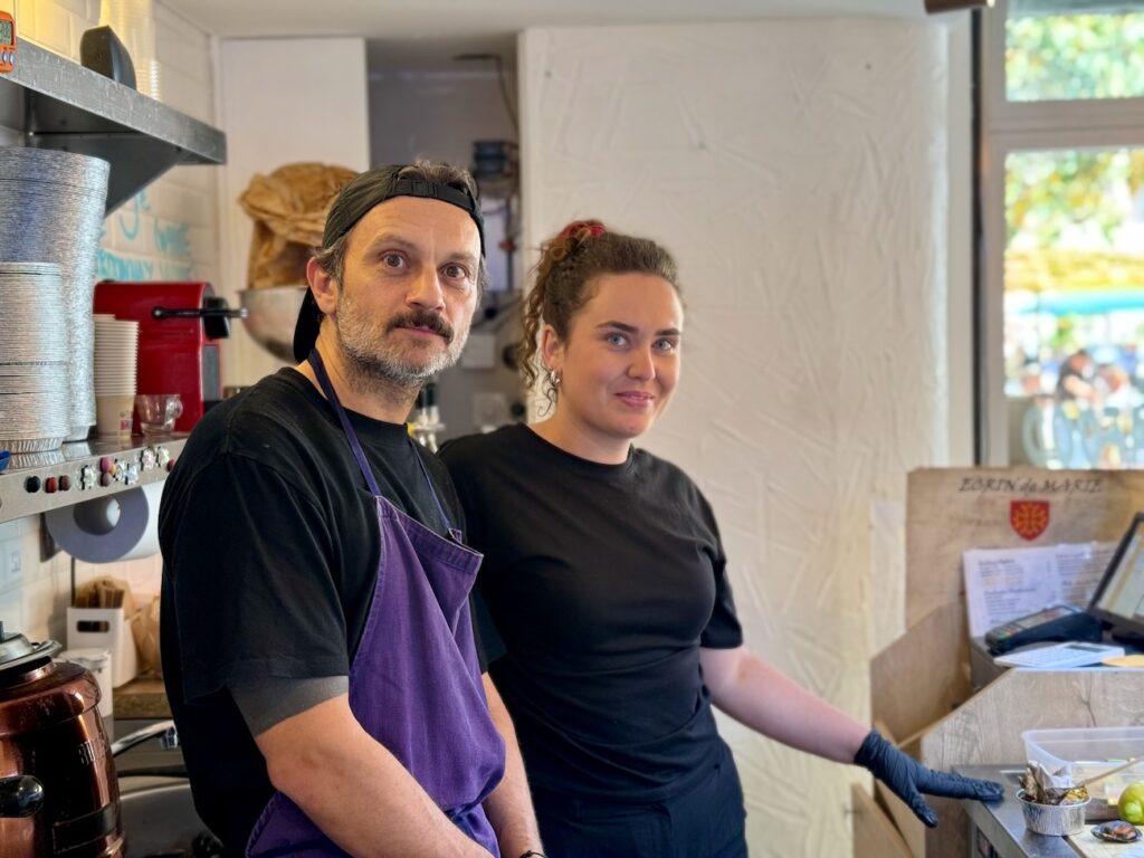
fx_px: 1586
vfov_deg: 30.3
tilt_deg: -3.1
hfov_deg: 39.7
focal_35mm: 48
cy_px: 429
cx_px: 572
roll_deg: +1.1
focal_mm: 6.76
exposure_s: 1/60
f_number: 1.78
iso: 125
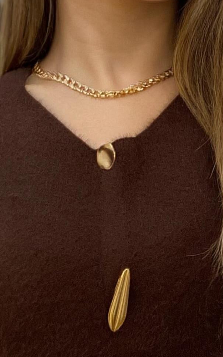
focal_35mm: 229
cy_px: 138
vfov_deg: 9.2
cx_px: 150
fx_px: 2225
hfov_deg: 5.7
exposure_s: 1/100
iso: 80
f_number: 2
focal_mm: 6
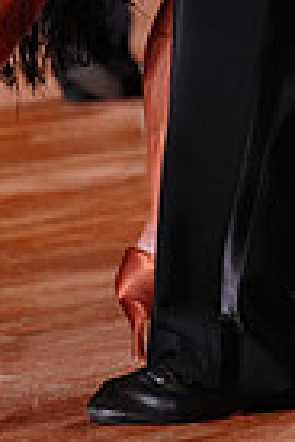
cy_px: -404
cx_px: 284
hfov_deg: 3.3
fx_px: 5125
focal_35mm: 417
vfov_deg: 4.9
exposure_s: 1/400
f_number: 2.8
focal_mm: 99
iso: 1250
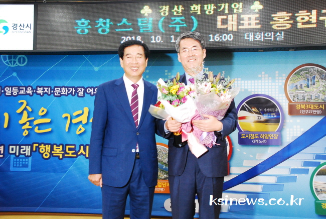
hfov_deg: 38.8
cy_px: 110
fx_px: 463
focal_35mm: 51
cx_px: 163
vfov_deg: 26.6
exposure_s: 1/80
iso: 1250
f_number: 6.3
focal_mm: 34
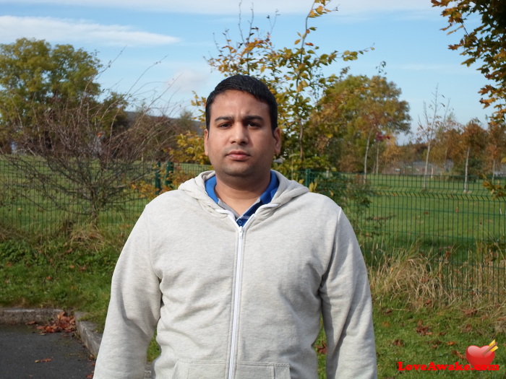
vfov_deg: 21.9
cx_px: 253
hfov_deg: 29.0
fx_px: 979
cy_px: 190
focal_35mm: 67
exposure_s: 1/250
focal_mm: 12
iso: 80
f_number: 4.1
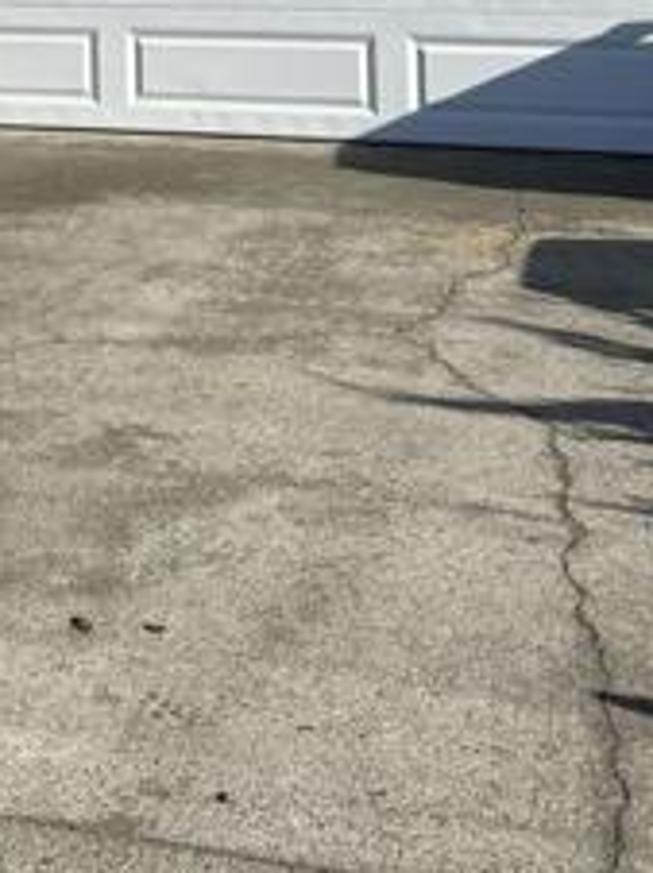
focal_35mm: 68
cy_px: -162
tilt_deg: +1.1
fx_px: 1714
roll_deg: +0.4
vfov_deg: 25.7
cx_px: 15
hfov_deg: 20.9
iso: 80
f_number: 1.78
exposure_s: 1/5525
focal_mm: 6.86
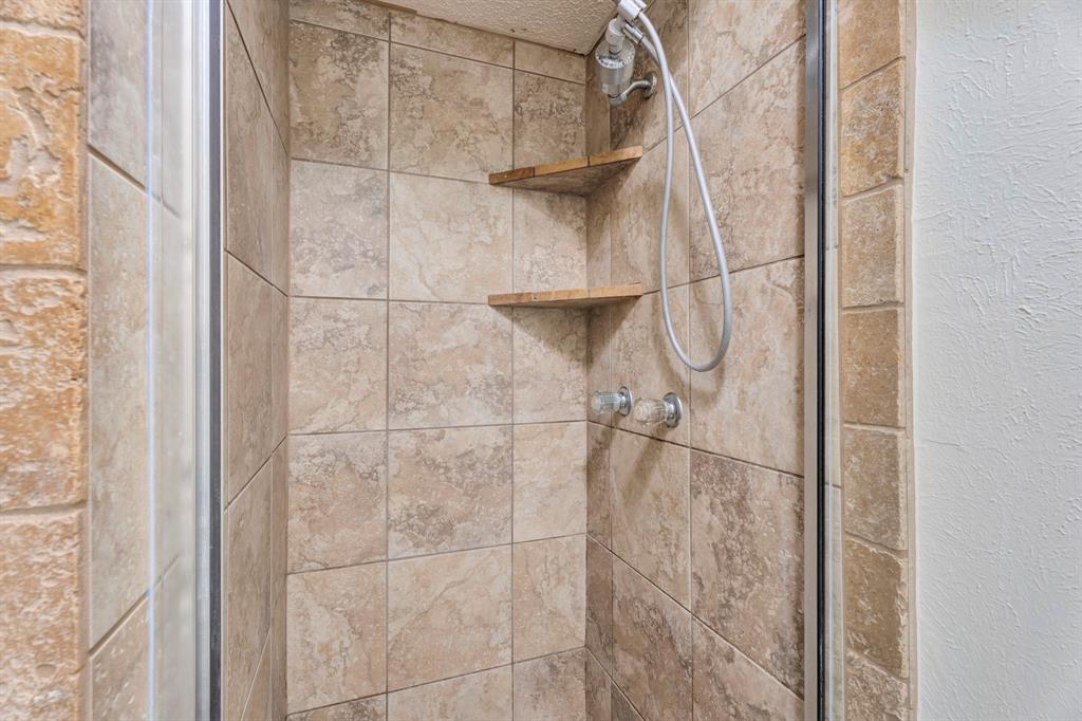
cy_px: 360
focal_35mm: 16
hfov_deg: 96.8
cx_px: 541
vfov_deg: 73.7
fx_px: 481
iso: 160
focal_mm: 16
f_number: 9
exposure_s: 1/1.25
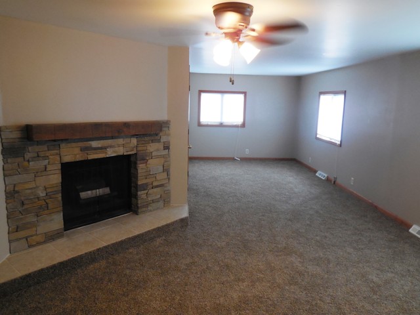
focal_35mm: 25
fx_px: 303
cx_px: 210
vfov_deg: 54.9
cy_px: 158
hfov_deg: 69.4
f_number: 3.1
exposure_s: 1/30
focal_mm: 4.5
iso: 320
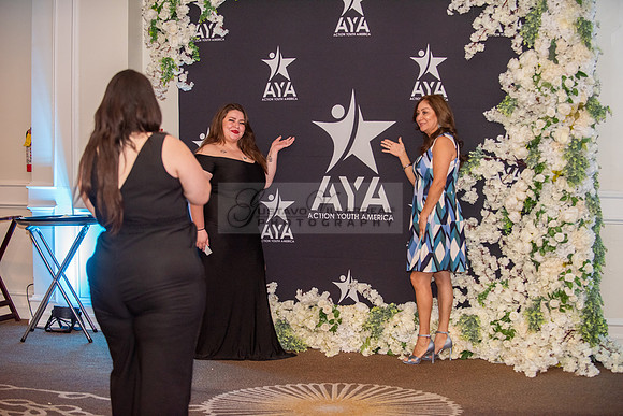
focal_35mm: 70
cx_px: 312
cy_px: 208
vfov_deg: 19.5
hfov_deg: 28.8
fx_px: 1212
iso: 2000
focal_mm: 70
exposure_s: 1/200
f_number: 2.8
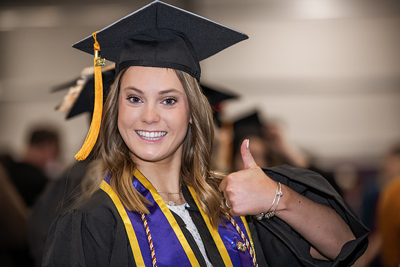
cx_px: 200
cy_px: 134
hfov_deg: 12.8
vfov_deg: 8.6
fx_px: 1778
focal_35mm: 160
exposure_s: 1/200
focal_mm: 160
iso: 2000
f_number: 3.2
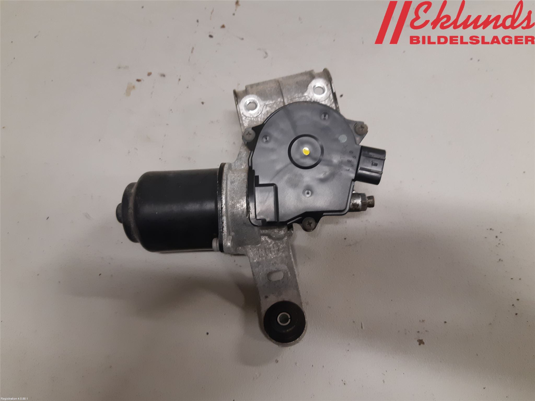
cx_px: 268
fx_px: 402
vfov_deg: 53.1
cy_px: 200
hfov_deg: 67.3
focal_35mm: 26
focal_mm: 3.93
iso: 160
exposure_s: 1/50
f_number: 1.7
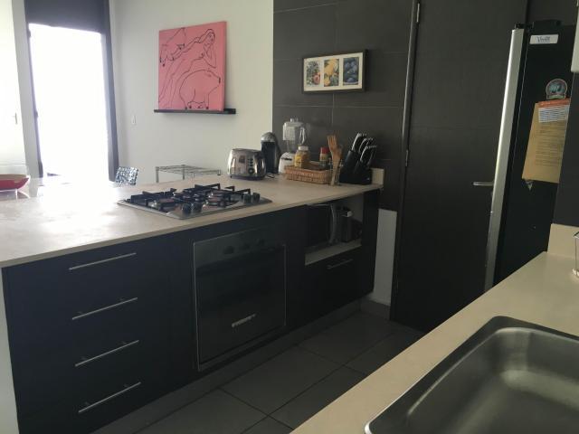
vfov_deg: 48.2
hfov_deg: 61.7
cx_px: 290
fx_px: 485
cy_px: 217
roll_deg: -0.5
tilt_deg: -12.4
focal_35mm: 29
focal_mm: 4.15
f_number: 2.2
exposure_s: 1/30
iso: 50
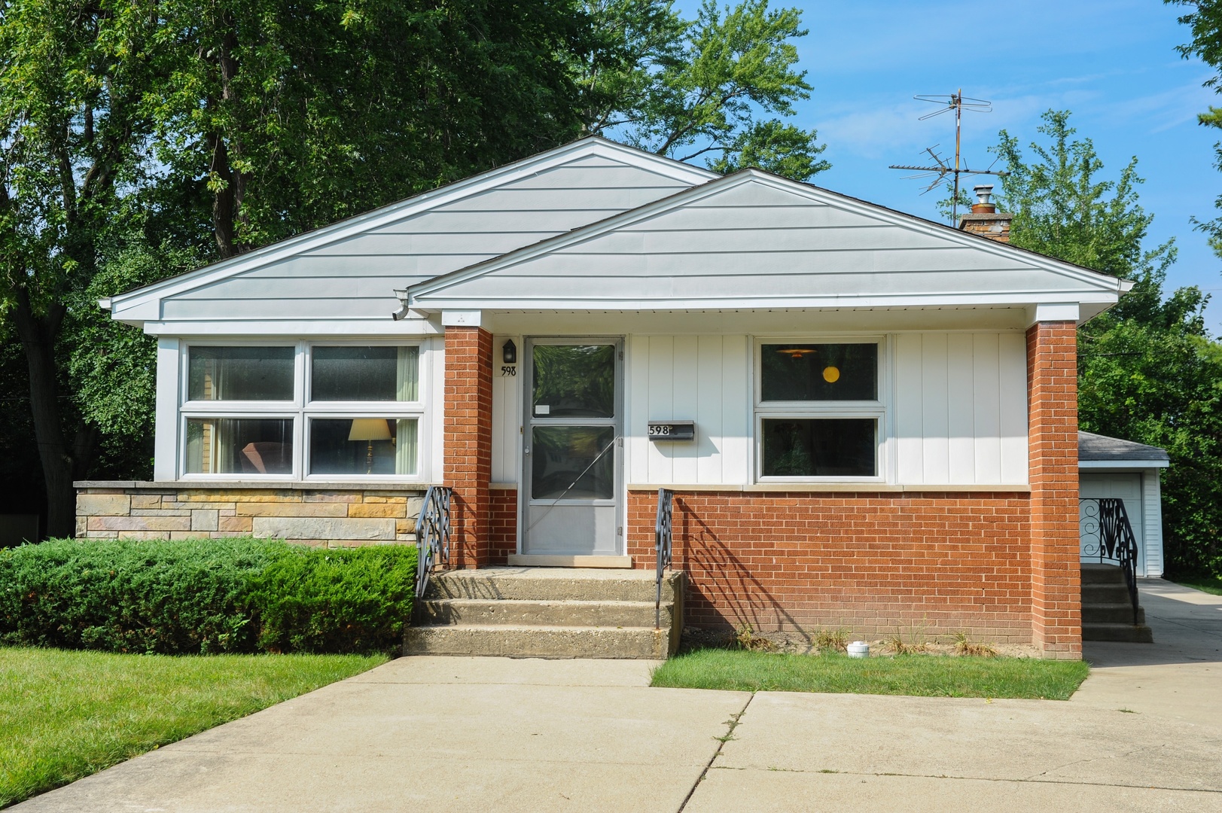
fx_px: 1560
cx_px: 611
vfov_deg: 29.2
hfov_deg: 42.8
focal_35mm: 46
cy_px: 406
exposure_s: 1/400
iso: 200
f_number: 8
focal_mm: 46
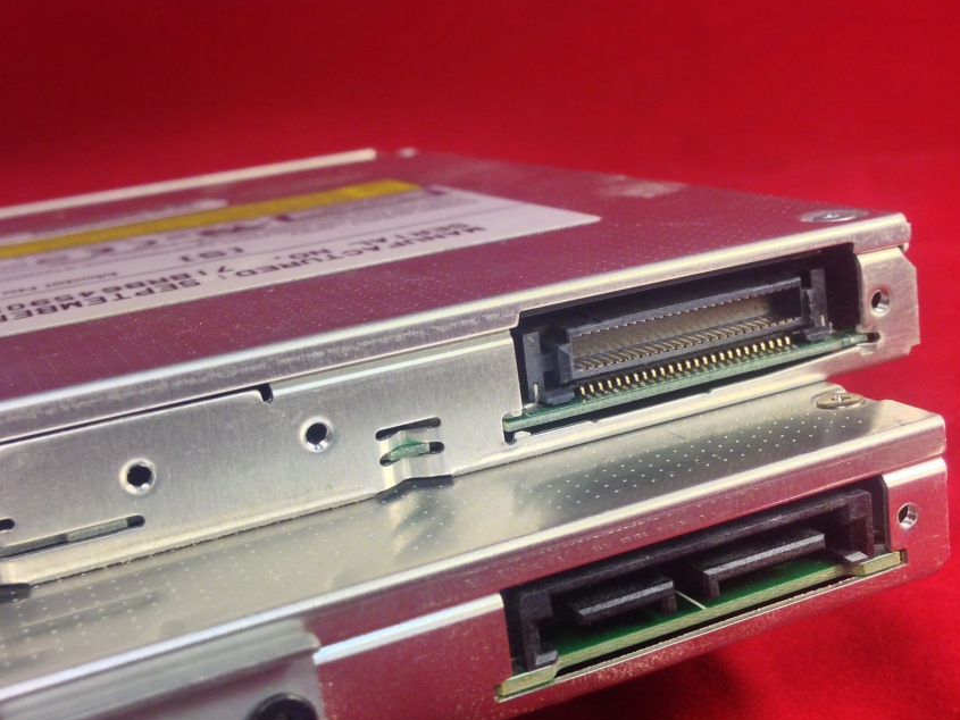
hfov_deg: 46.7
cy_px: 390
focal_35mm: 40
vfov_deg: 35.9
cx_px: 527
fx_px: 1109
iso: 50
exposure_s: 1/60
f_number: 2.4
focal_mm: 4.12
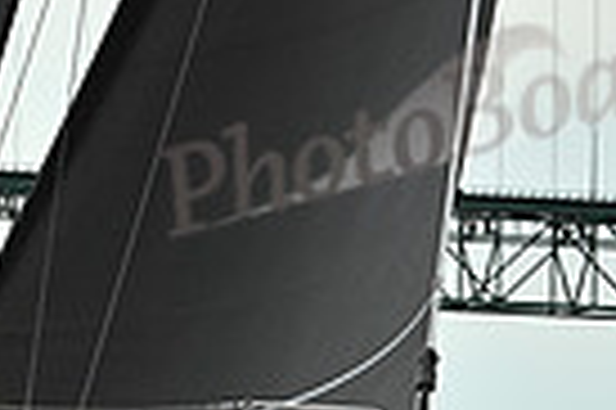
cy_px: 417
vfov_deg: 3.6
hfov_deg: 5.4
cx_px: -67
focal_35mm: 382
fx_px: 6529
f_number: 9
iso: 320
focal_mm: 90
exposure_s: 1/1000
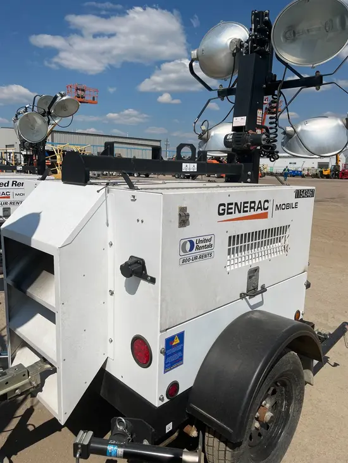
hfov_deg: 53.1
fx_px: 348
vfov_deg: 67.3
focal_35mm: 26
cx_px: 174
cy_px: 232
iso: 50
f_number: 1.6
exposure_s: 1/9091
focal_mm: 5.1
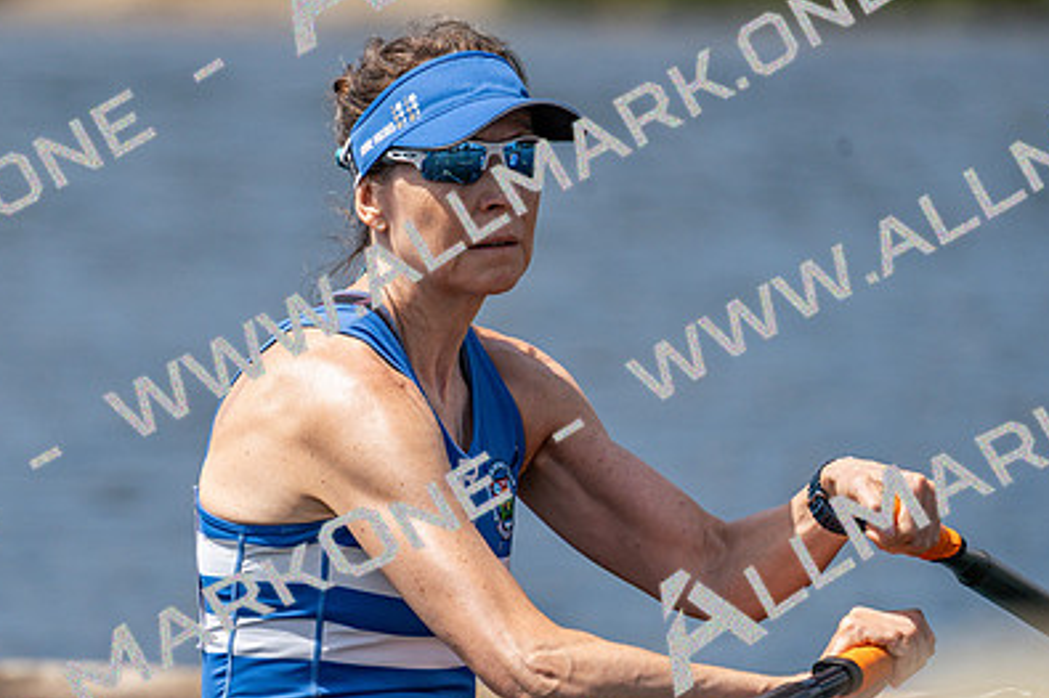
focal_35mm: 813
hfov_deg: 2.5
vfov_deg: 1.7
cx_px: 433
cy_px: 445
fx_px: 23679
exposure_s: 1/2000
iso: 250
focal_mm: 553
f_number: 6.3
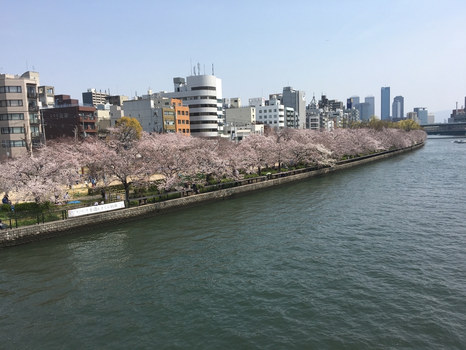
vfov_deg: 48.2
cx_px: 233
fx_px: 390
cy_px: 175
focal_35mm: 29
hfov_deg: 61.7
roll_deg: +2.4
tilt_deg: -5.1
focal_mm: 4.15
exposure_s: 1/2024
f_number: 2.2
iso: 25
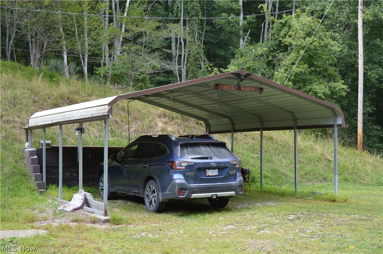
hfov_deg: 38.9
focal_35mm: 51
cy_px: 127
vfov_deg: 26.4
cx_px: 192
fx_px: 542
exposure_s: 1/125
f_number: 5.6
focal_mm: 34
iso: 100
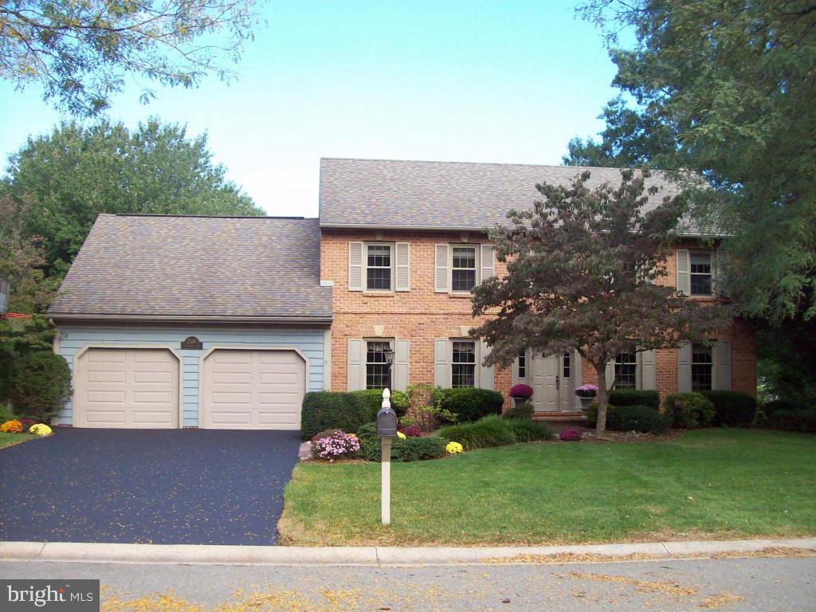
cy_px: 306
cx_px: 408
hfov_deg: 51.4
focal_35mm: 36
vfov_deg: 39.7
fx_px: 849
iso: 80
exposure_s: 1/342
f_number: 2.7
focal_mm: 6
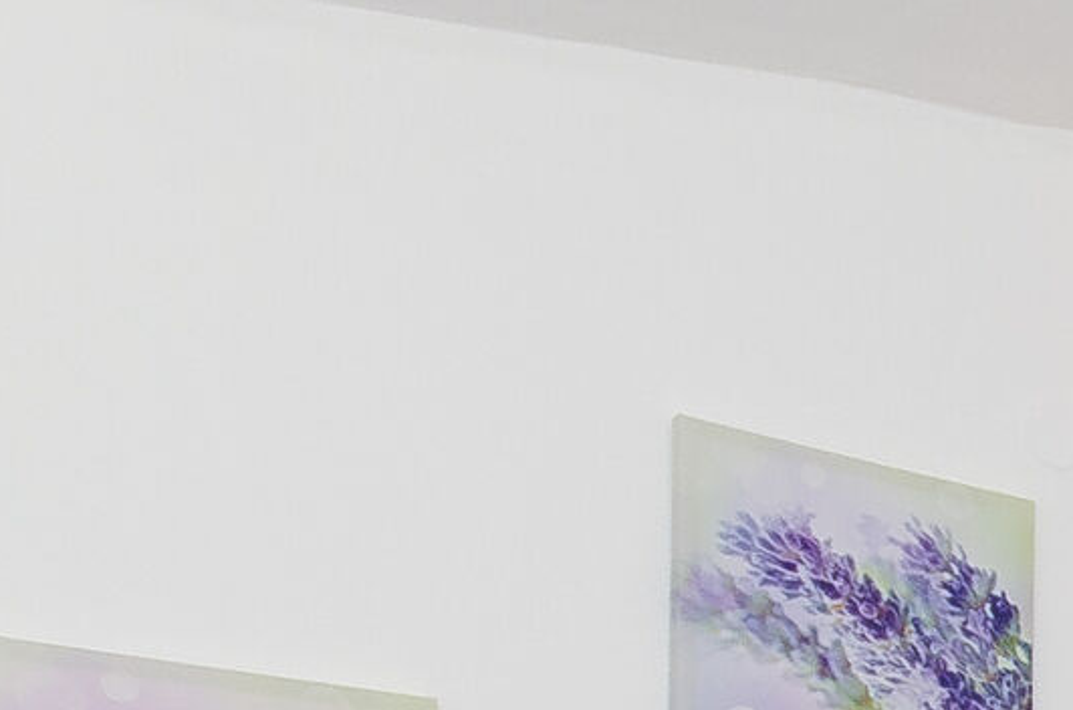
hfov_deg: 18.6
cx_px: 2043
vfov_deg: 15.3
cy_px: 1193
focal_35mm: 79
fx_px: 2349
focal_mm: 10
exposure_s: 1/200
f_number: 8
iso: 250
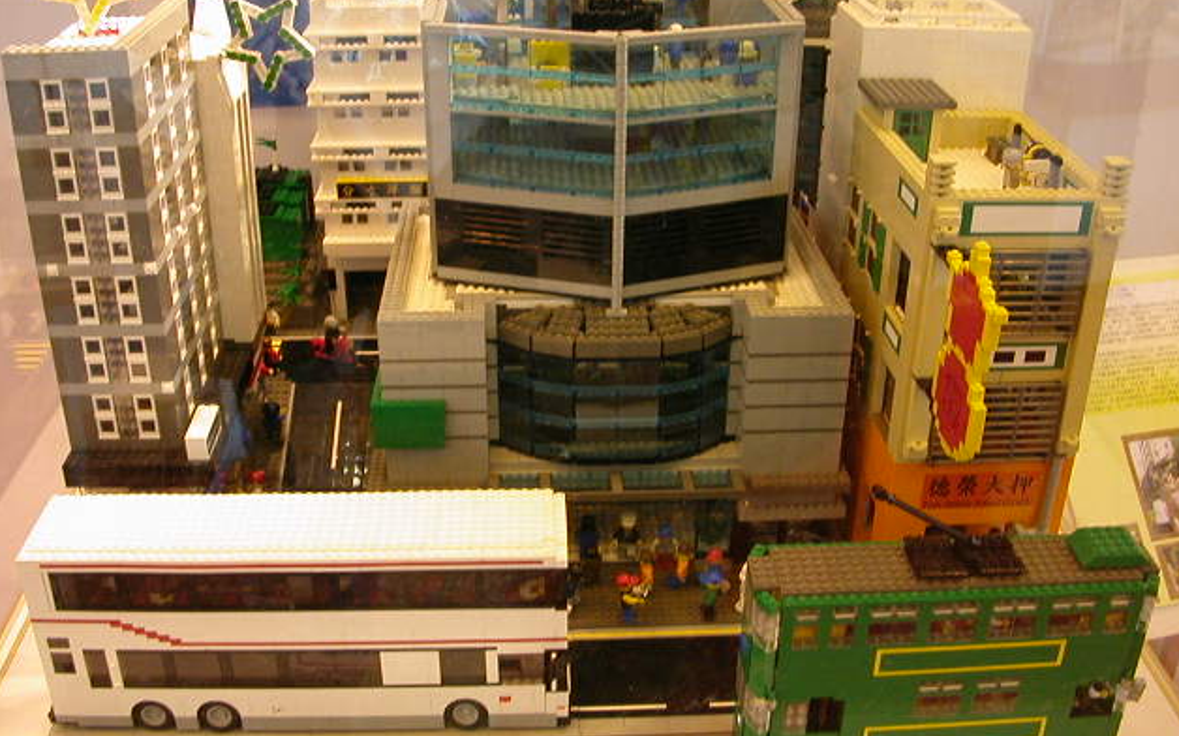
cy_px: 336
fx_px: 1285
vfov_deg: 31.9
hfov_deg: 49.3
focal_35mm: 40
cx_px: 595
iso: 165
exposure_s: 1/27.3
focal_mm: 5.6
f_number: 2.7
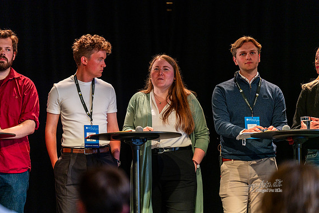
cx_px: 158
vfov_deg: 6.8
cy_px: 106
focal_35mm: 202
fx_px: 1790
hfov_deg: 10.2
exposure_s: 1/200
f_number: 3.2
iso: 1000
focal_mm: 200
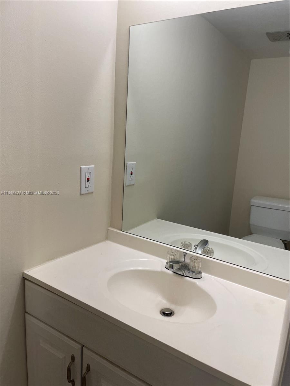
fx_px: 290
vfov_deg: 67.3
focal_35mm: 26
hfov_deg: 53.1
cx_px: 145
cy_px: 193
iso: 32
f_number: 1.6
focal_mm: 4.2
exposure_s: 1/156
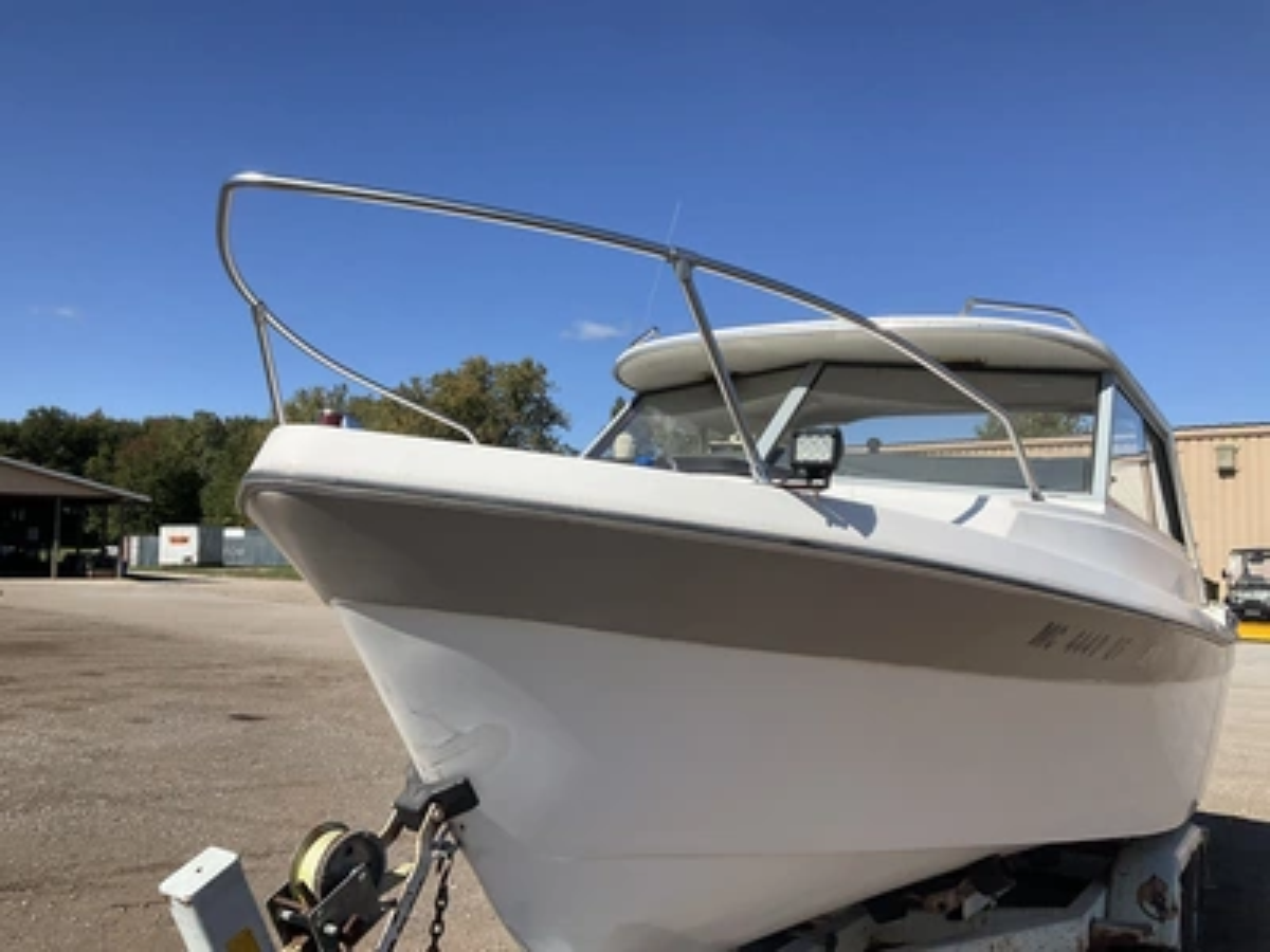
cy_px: 476
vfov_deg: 48.2
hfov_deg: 61.7
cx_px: 635
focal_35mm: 29
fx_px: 1064
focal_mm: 3
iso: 25
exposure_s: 1/2141
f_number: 1.8
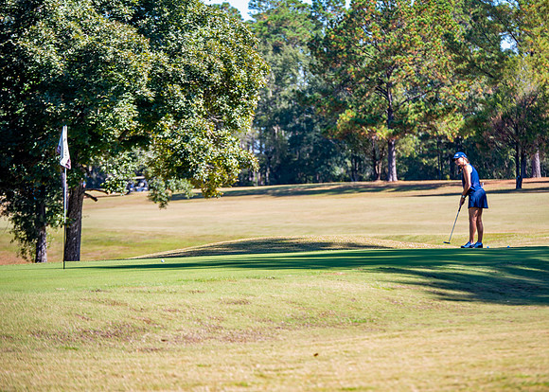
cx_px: 319
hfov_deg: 12.6
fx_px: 2480
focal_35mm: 159
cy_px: 185
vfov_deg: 9.0
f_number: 2.8
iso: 100
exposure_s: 1/250
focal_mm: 135
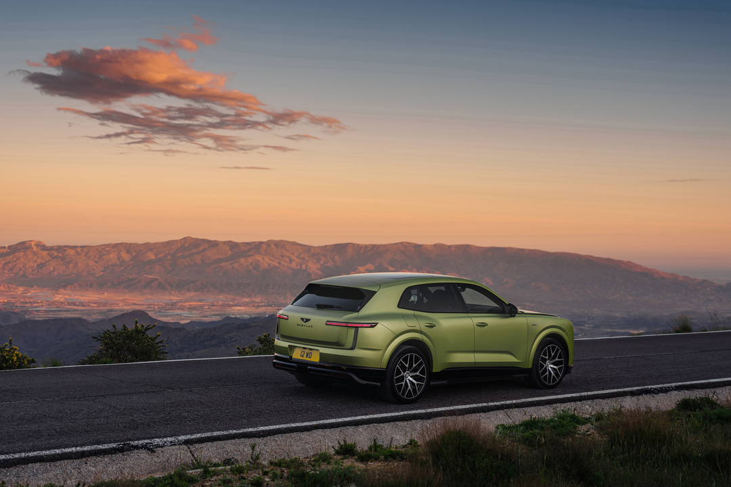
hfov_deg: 41.1
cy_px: 244
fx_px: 975
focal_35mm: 48
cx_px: 366
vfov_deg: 28.1
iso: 100
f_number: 2.8
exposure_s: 1/200
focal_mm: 48
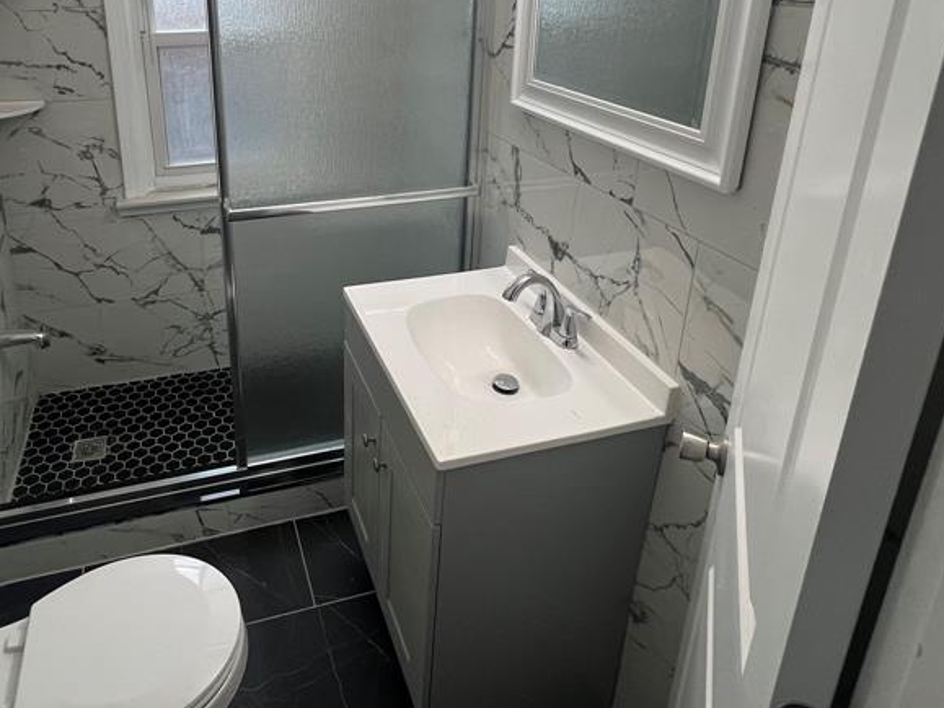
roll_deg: +1.0
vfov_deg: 55.9
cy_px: 173
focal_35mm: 23
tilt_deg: -18.0
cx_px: 339
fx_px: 627
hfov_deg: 72.4
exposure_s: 1/120
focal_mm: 1.57
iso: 100
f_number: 1.8
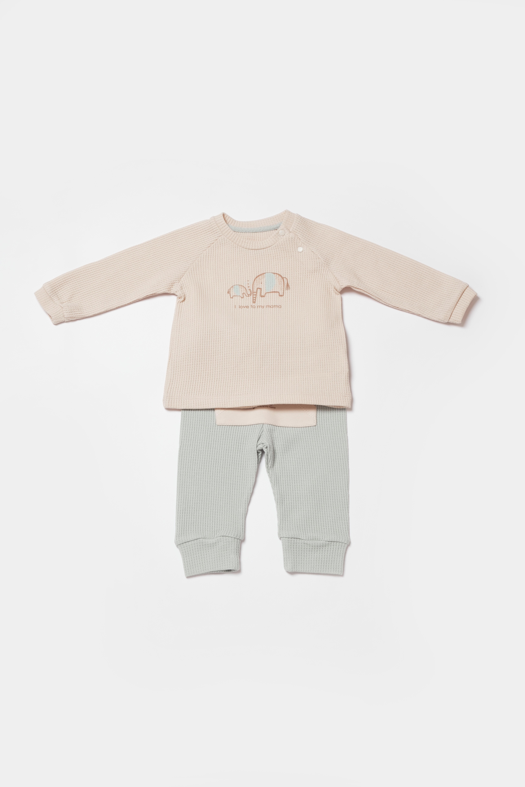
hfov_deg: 24.2
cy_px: 394
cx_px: 262
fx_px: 1225
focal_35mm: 56
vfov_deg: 35.6
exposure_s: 1/125
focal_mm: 37.4
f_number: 13
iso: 125
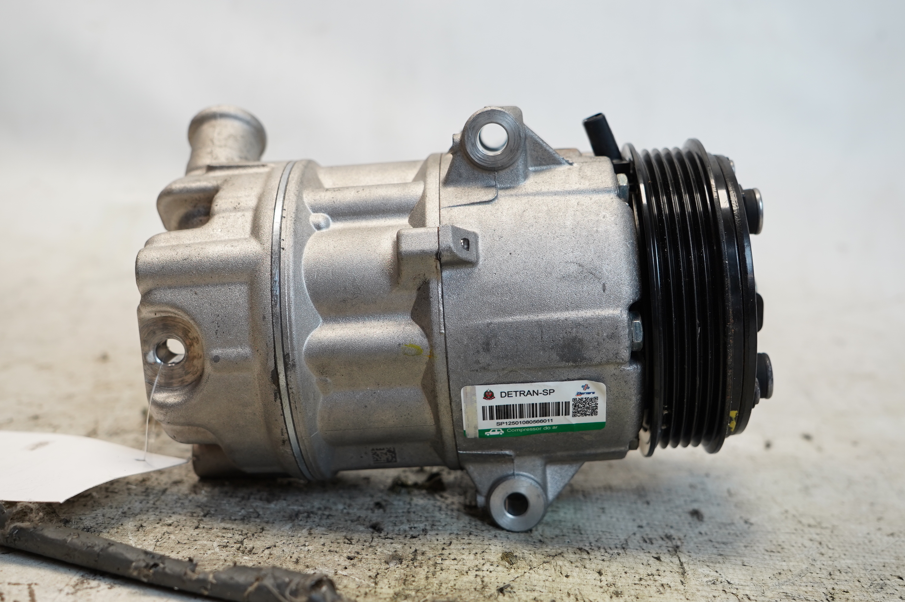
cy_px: 301
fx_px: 1130
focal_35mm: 45
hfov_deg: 43.6
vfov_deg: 29.8
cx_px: 452
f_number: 4
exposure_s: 1/60
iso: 200
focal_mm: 30
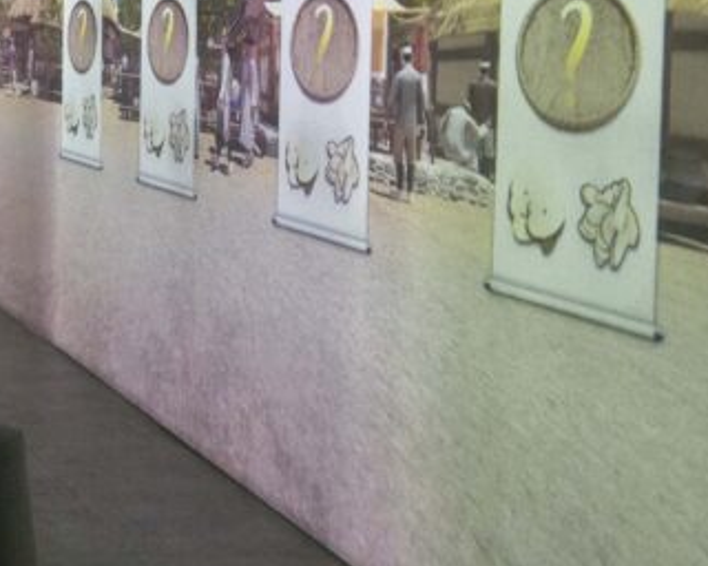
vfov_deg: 17.5
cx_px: -374
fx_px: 1823
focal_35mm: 87
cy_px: 118
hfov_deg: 19.1
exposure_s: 1/160
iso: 6400
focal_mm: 29
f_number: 4
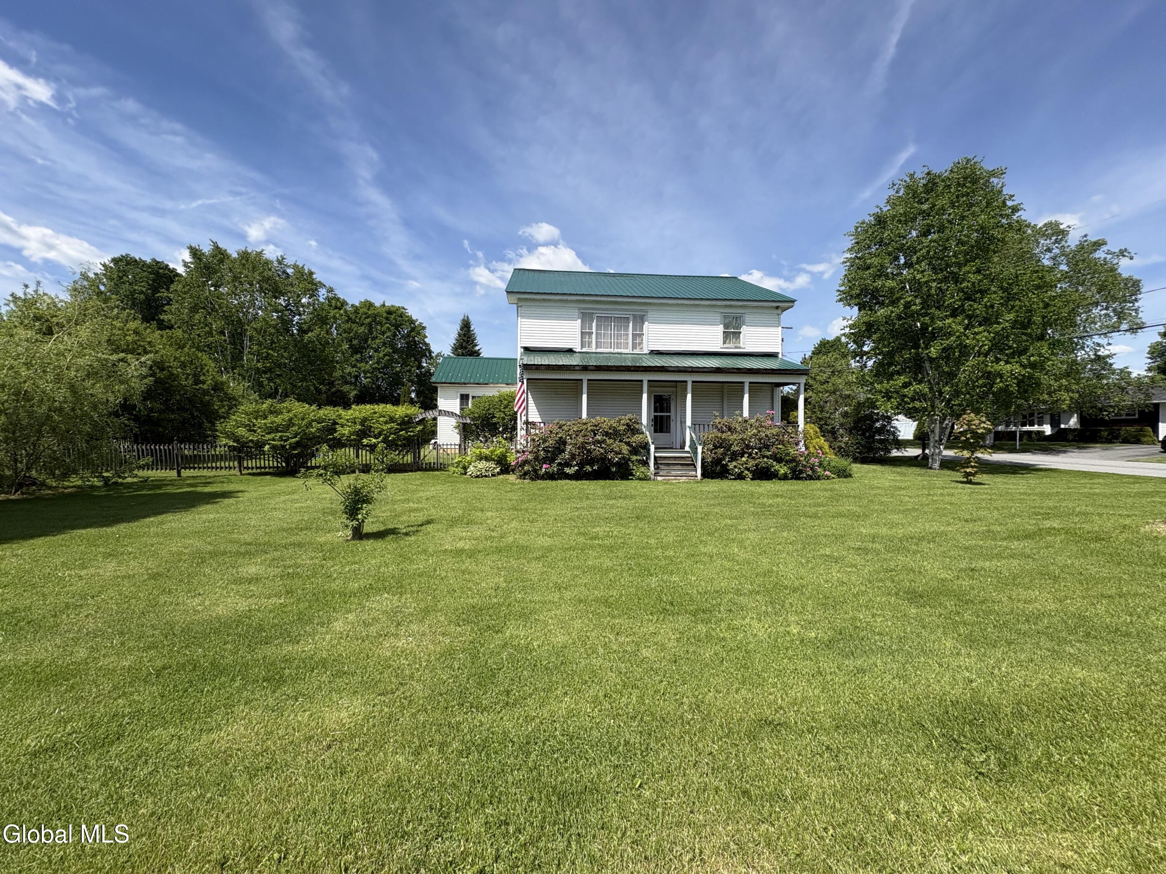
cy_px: 437
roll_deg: -0.1
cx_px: 583
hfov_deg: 102.1
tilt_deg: -0.5
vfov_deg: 85.7
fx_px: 472
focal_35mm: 14
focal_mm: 2.22
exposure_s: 1/1789
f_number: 2.2
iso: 50
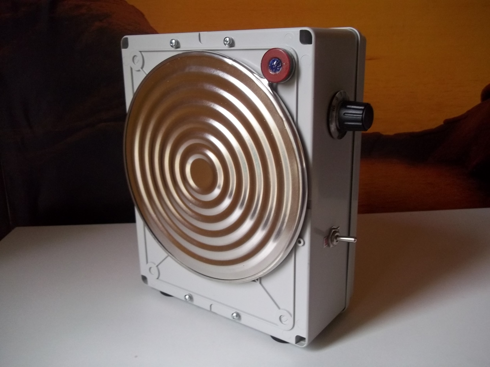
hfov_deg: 56.8
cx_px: 245
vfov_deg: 44.2
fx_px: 453
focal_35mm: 32
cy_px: 184
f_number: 2.9
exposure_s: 1/20
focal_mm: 5.7
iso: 160
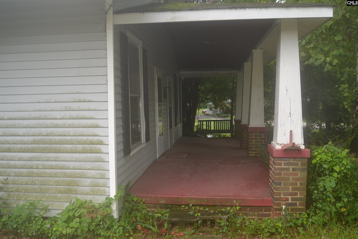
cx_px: 179
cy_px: 120
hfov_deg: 61.9
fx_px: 298
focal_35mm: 30
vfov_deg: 43.6
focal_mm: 20
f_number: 4
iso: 110
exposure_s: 1/125
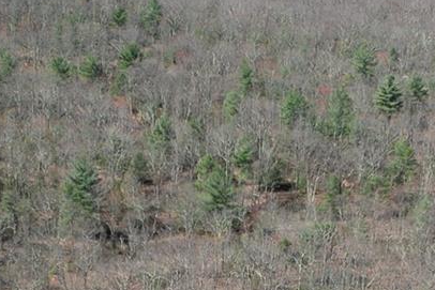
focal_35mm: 111
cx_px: 229
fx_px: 1342
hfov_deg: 18.4
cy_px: 325
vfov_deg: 12.1
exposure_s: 1/1000
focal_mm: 8.38
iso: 100
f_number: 2.8
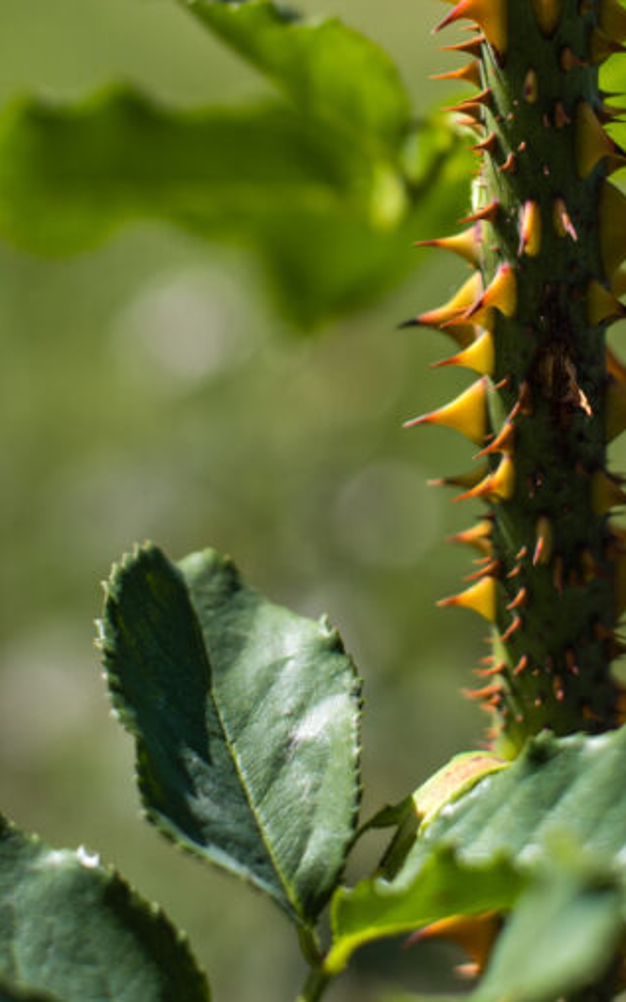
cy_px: 79
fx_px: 2811
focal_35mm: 103
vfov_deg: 19.8
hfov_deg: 12.7
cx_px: 483
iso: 100
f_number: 2.8
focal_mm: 50
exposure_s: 1/2500
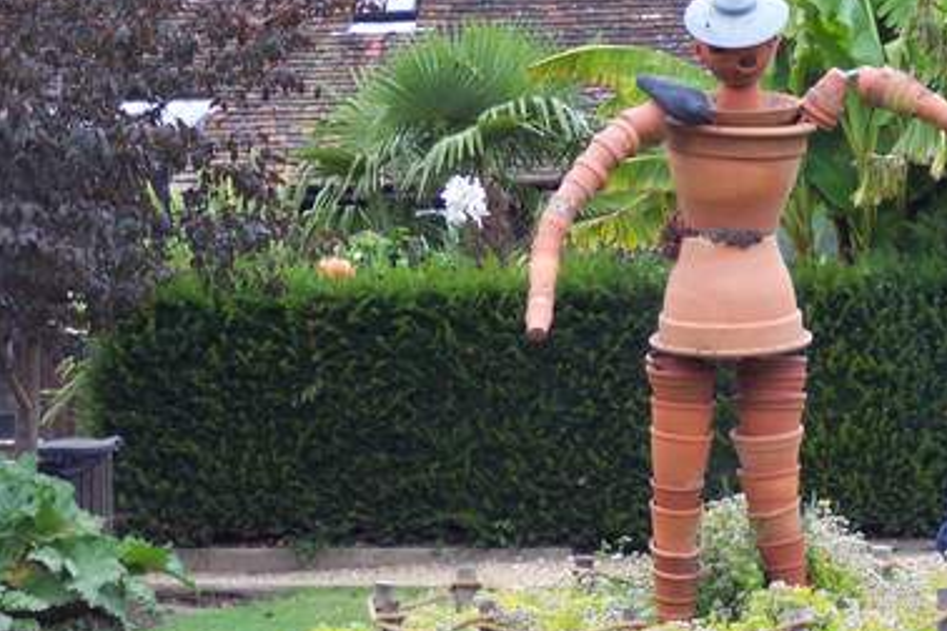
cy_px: 188
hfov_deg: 11.5
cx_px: 797
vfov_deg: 7.7
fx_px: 4682
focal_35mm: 178
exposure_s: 1/90
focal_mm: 21.3
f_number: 4.8
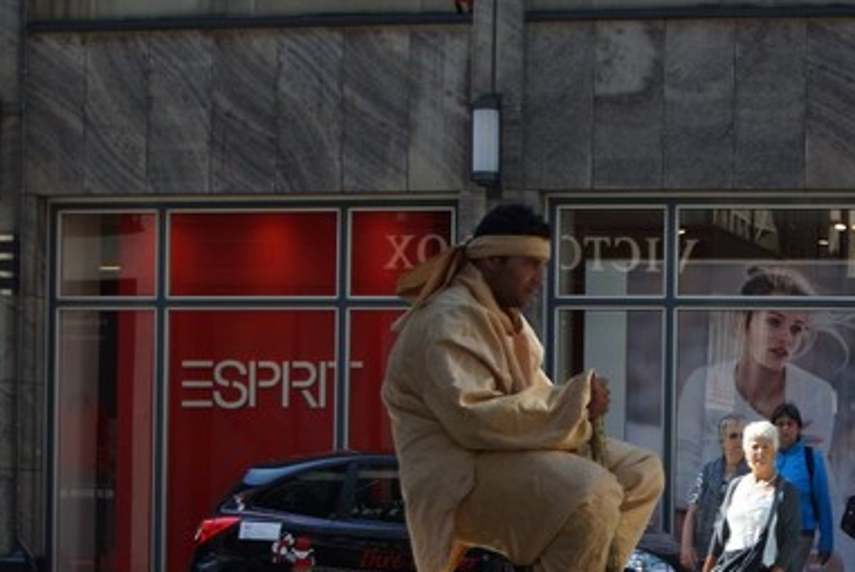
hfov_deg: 23.0
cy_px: 468
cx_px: 833
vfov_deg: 16.0
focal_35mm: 85
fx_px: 2021
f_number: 4.5
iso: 100
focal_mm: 24
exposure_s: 1/100
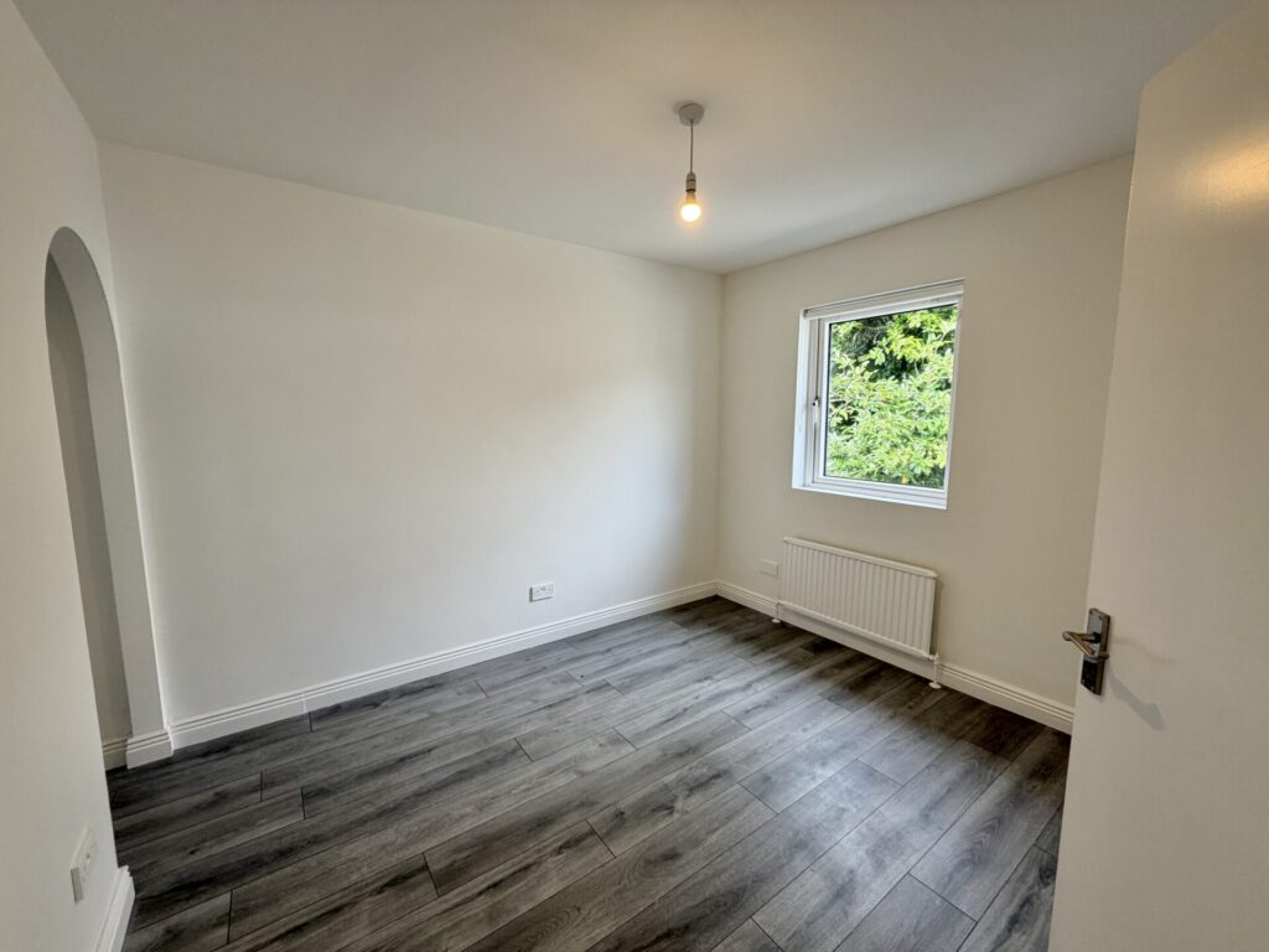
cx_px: 634
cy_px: 476
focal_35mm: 14
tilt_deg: -7.2
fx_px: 513
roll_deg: -0.2
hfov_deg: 102.1
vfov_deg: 85.7
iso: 80
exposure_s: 1/121
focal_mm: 2.22
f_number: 2.2
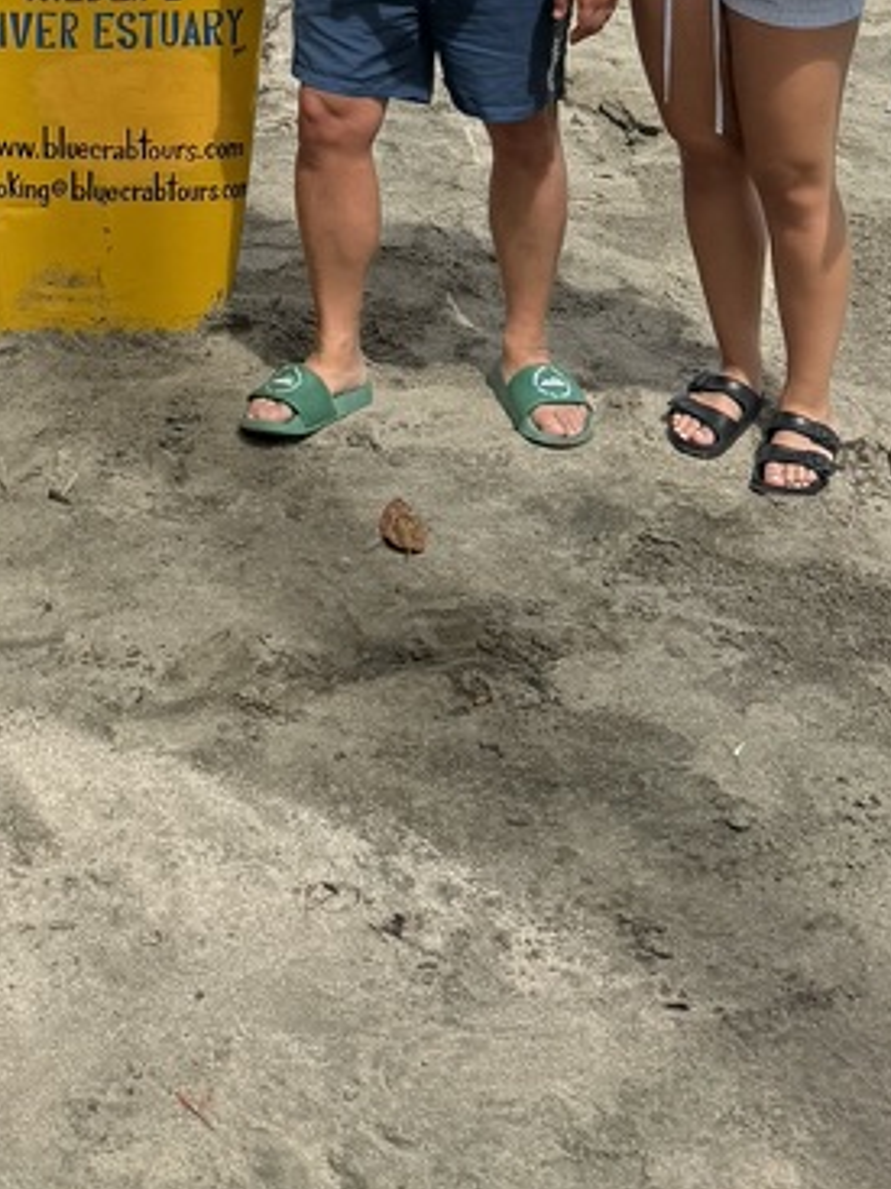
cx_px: 42
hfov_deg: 21.3
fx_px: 2301
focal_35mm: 67
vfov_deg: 24.4
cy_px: -447
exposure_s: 1/9091
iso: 80
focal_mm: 6.76
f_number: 1.78
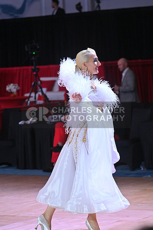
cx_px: 76
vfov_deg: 13.7
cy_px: 115
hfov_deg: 9.2
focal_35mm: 150
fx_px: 956
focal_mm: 150
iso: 4000
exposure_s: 1/400
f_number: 5
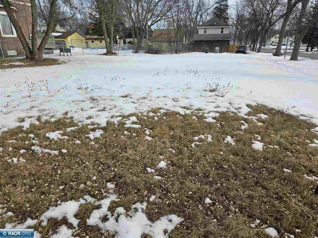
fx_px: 211
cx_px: 159
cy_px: 119
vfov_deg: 58.9
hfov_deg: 73.9
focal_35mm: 23
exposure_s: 1/1339
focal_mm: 5.4
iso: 25
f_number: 1.8
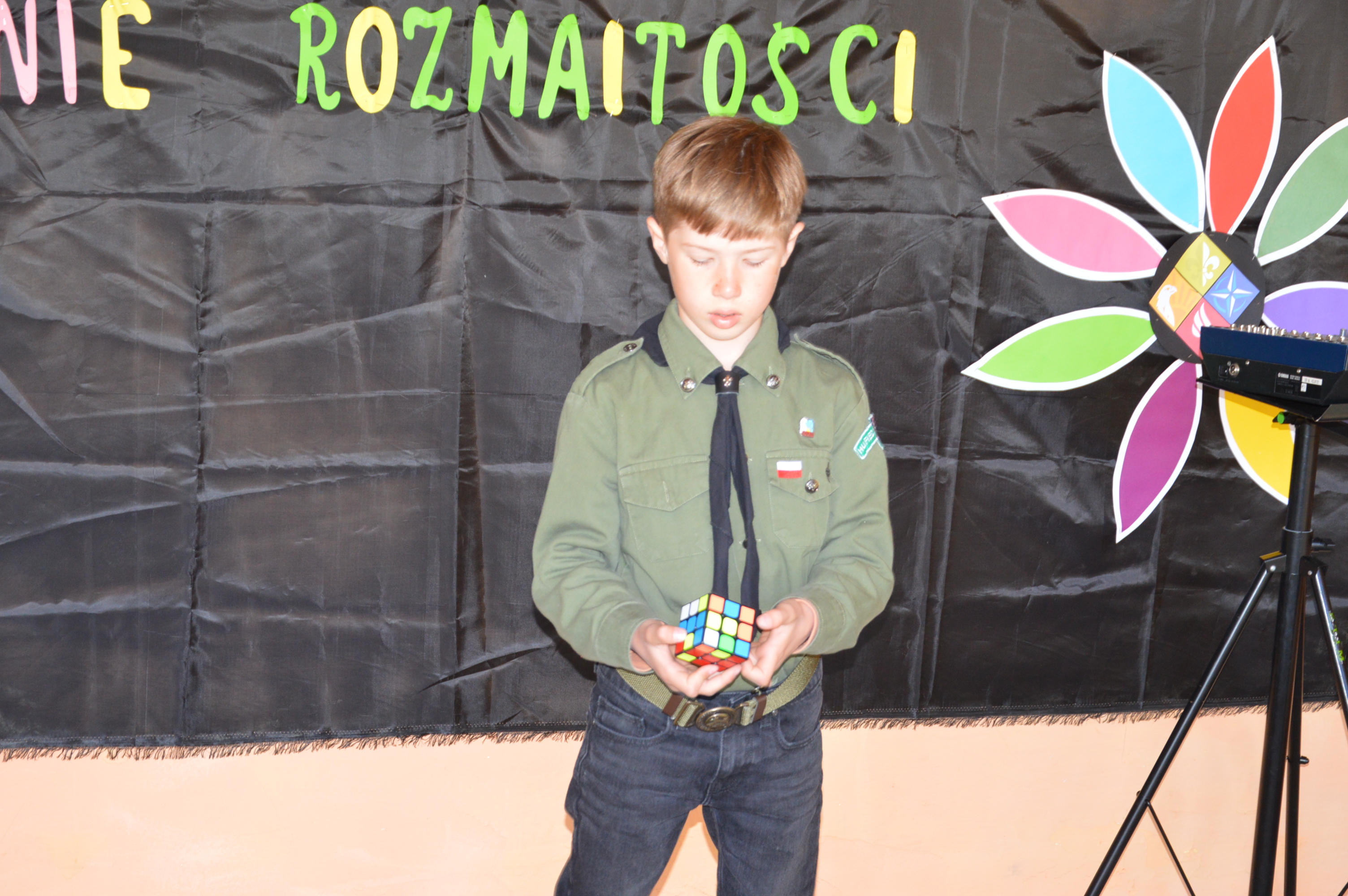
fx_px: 2525
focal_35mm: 68
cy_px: 448
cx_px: 674
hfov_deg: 29.9
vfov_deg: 20.1
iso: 720
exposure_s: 1/60
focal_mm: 45
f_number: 4.8
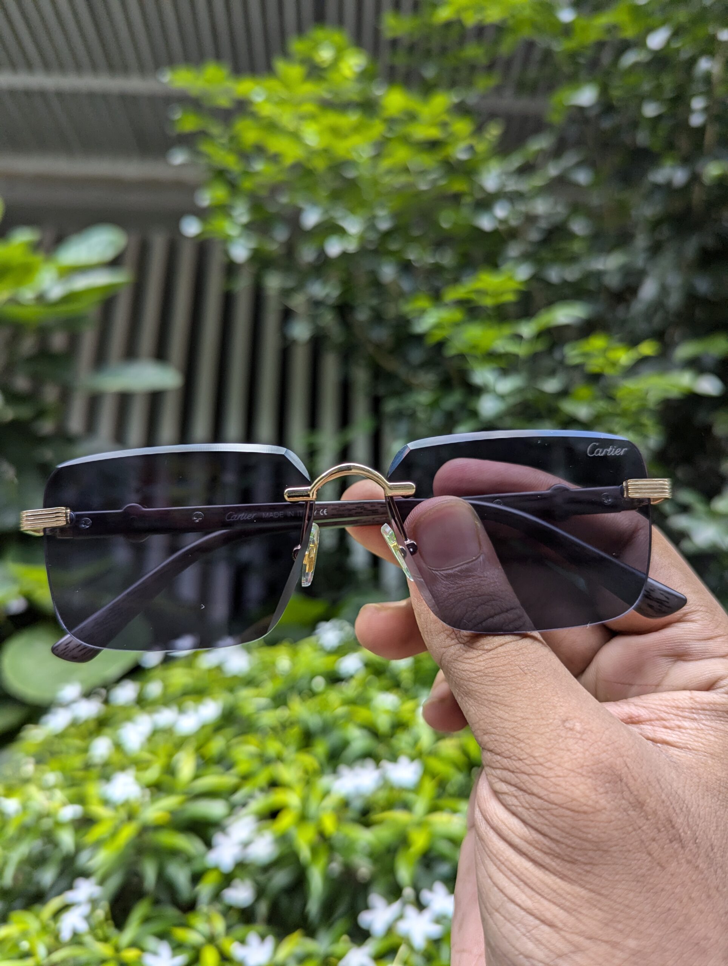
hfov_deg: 56.9
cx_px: 364
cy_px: 483
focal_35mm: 24
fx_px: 671
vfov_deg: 71.5
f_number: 1.85
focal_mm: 6.81
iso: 37
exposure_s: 1/394
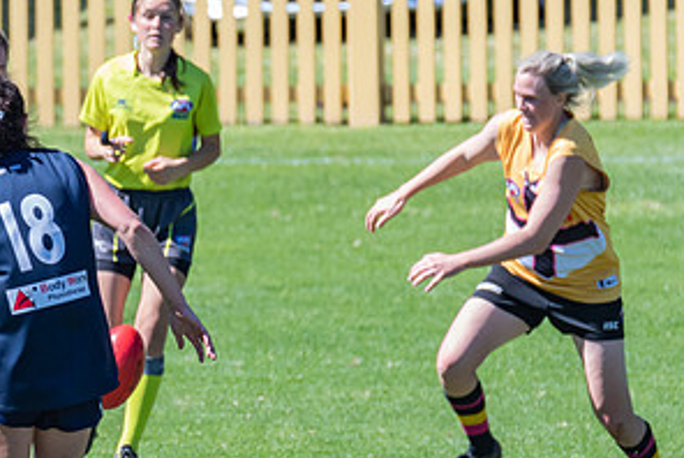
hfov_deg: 1.1
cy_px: 271
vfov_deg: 0.7
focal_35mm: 1960
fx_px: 37276
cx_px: 63
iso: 800
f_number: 11
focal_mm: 550
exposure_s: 1/640
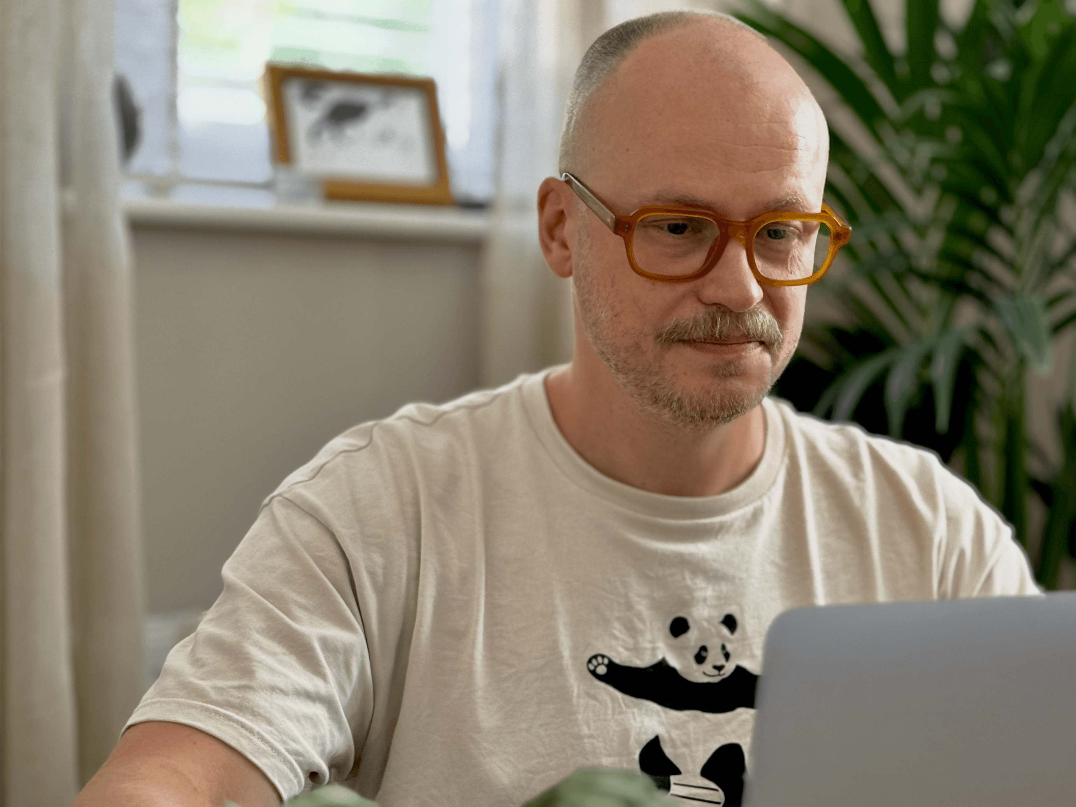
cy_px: 494
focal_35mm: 70
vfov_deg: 21.0
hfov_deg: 27.6
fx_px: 2176
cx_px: 725
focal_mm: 6.76
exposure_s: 1/60
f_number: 1.78
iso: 160
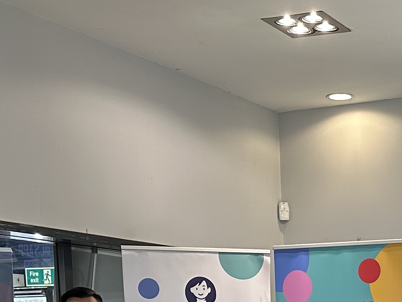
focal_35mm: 85
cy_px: 463
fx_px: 987
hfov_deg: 22.3
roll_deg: +0.7
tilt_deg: -5.8
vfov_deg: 15.8
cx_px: 390
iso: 250
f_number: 1.78
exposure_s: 1/111
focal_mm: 6.86
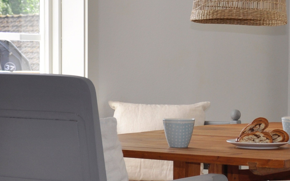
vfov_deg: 10.1
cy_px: 136
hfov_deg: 16.0
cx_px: 228
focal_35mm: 130
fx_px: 1027
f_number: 4.2
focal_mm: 28
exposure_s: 1/200
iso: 200
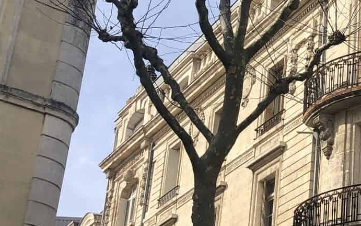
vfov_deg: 14.8
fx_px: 866
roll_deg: +3.0
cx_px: 508
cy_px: 160
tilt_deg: +21.7
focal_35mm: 88
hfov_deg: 20.8
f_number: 1.8
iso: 20
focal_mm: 3.99
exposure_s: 1/1453
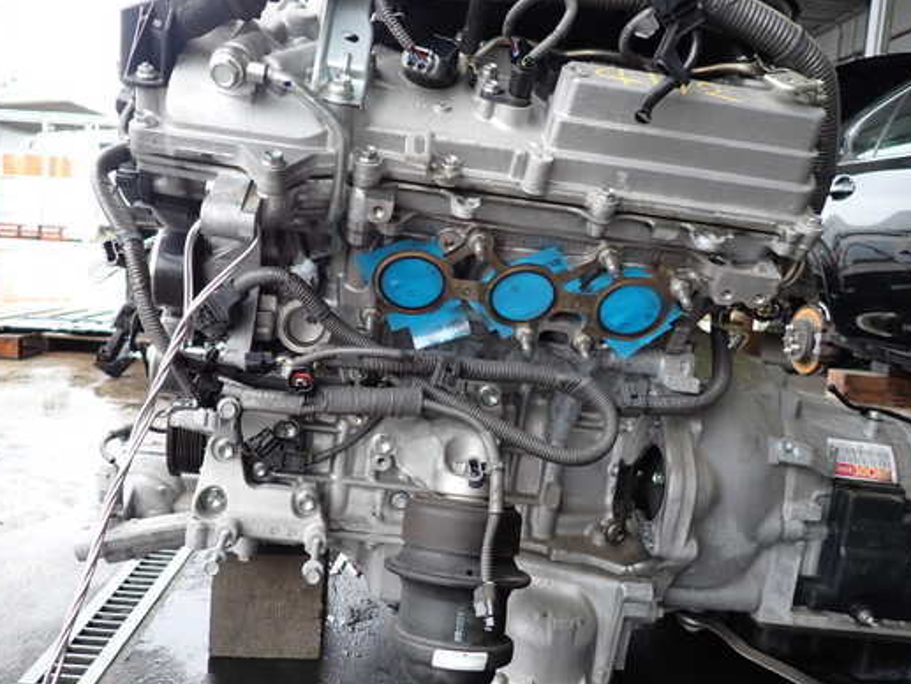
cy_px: 337
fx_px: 763
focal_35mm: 29
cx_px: 419
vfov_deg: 48.2
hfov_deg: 61.6
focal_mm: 4.5
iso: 160
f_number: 2
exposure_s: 1/125
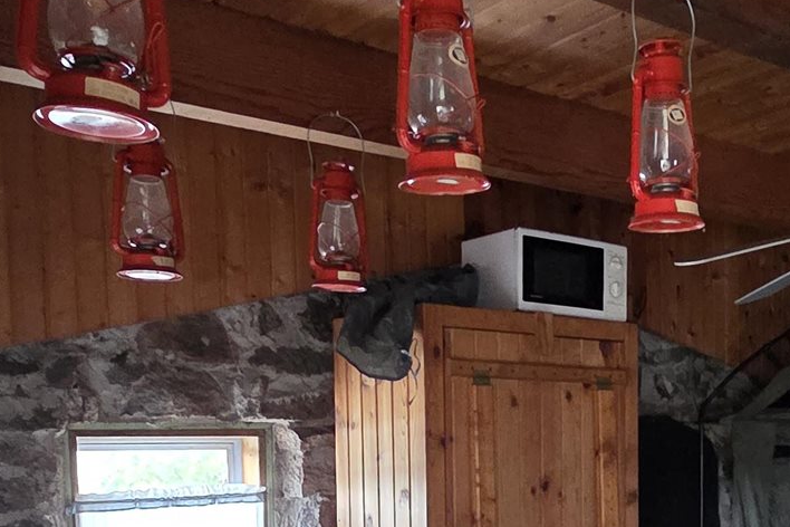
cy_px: 538
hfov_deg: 43.7
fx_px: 965
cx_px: 546
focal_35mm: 44
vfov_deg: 28.5
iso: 1250
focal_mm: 2.2
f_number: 2.2
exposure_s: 1/40
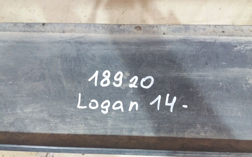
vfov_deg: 41.6
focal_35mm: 30
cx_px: 127
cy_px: 95
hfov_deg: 62.9
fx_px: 206
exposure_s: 1/17
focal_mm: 3.7
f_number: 1.9
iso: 200
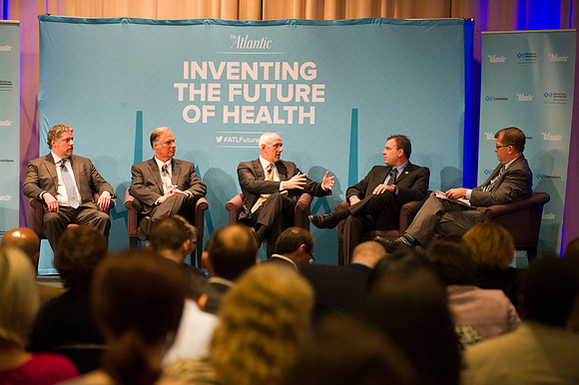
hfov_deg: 13.7
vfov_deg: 9.1
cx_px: 290
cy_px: 192
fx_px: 2411
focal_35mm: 150
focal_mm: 150
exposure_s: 1/160
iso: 2500
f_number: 3.5
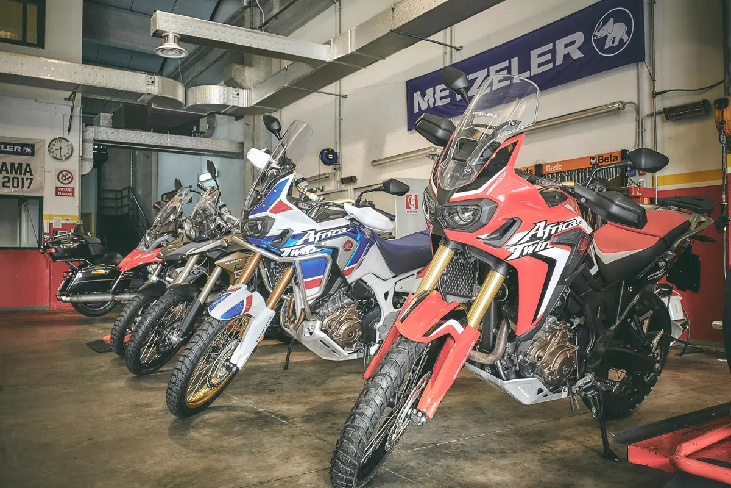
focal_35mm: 30
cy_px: 244
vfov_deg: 43.6
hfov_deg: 61.9
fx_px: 609
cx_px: 366
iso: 1600
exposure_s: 1/100
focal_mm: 20
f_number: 5.6
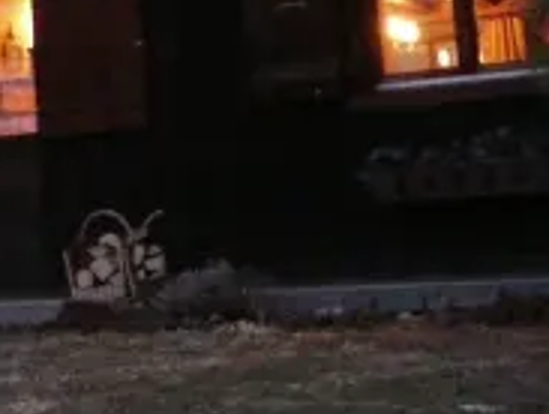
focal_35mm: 108
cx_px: -15
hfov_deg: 17.7
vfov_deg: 13.4
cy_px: -72
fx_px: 1716
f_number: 2.8
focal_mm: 5.5
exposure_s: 1/8
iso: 800
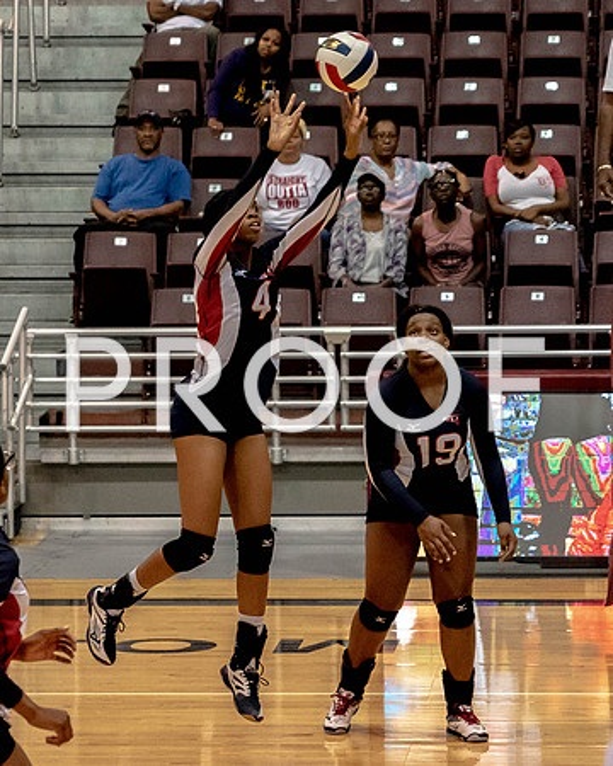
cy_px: 390
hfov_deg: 7.6
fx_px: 4612
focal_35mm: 203
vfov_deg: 9.5
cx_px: 194
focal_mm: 120
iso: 8000
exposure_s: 1/1000
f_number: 5.6
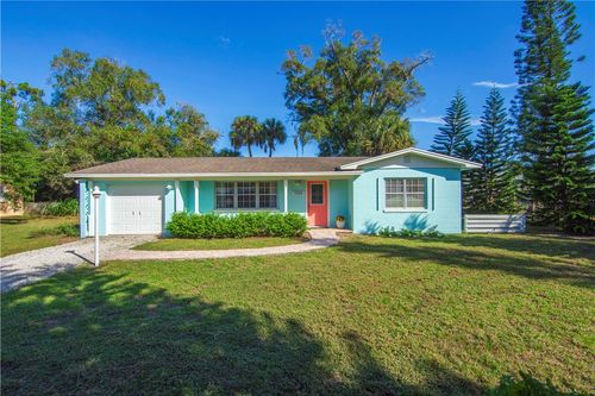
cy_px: 198
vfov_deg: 72.0
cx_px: 298
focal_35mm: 16
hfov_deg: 95.0
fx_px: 273
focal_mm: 11
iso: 250
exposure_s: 1/500
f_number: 8
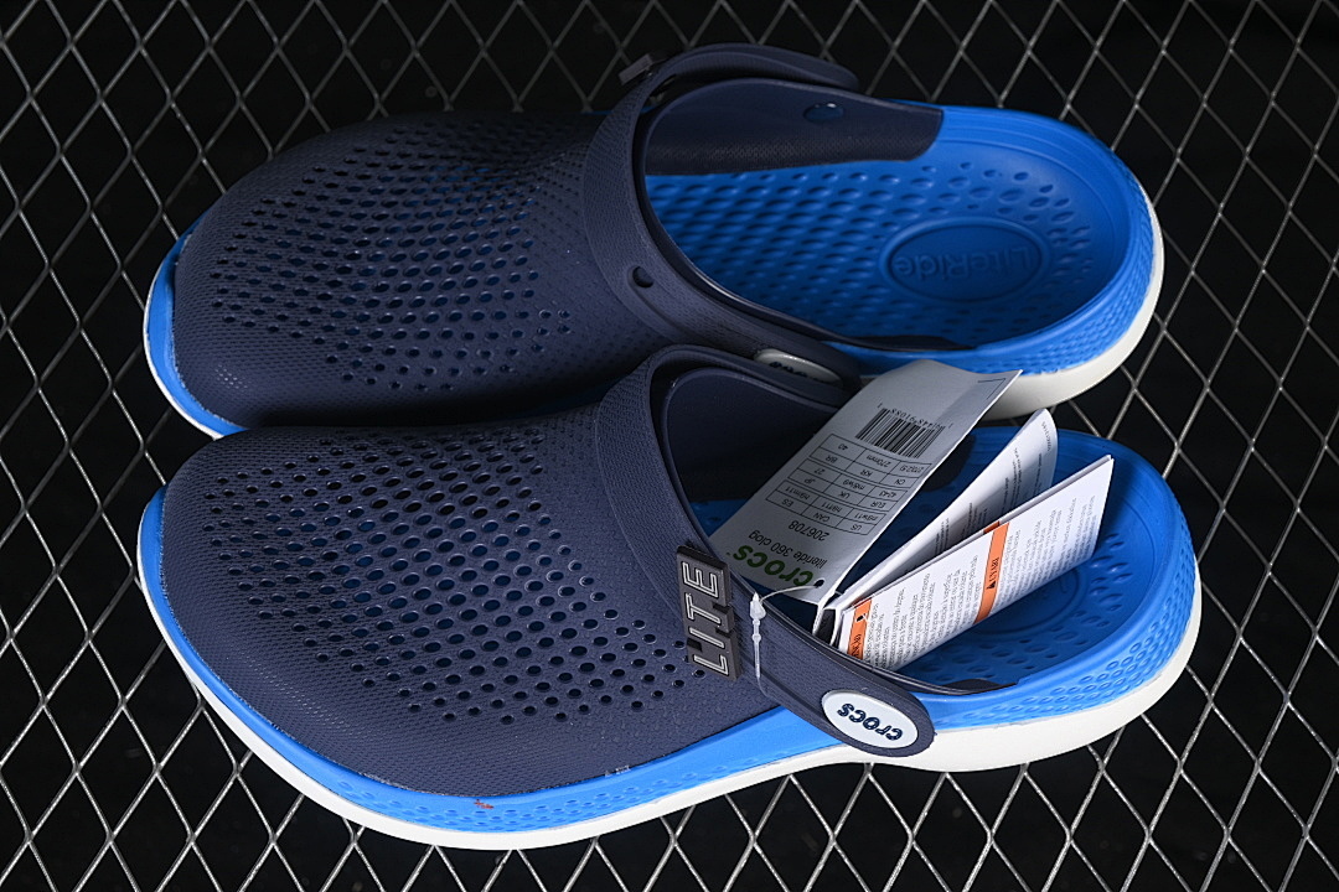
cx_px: 670
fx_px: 2789
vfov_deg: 18.2
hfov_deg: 27.0
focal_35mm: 75
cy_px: 446
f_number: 6.3
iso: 160
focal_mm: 50
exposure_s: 1/60
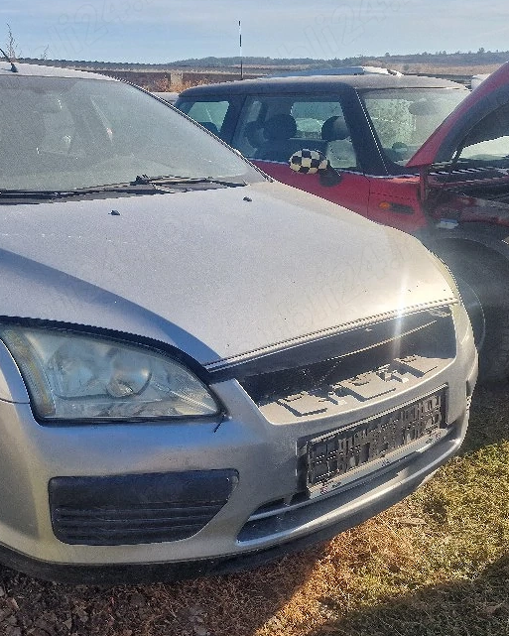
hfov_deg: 41.3
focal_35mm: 35
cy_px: 302
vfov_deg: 51.5
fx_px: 659
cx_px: 143
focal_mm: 6.4
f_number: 1.8
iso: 50
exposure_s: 1/909
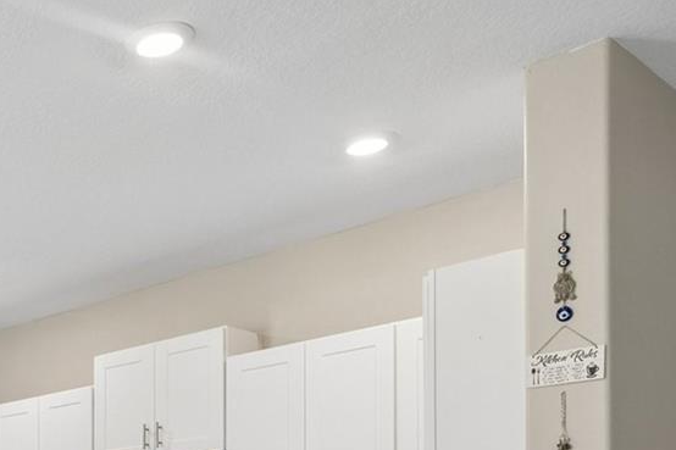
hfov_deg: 30.3
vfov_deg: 23.0
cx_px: -203
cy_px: 590
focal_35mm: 52
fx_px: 976
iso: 800
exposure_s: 1/100
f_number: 8
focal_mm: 18
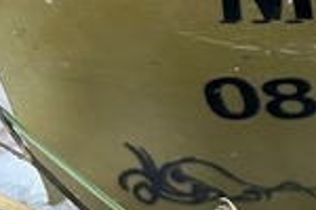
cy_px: -42
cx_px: 735
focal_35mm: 144
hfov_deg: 11.8
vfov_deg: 9.4
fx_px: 1264
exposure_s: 1/78
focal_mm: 5.7
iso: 125
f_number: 1.5
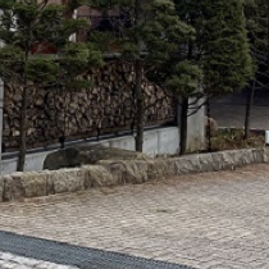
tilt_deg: +10.7
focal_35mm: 89
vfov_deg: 17.7
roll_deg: +0.2
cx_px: 161
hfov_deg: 19.5
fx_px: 782
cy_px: -120
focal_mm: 4.25
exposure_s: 1/1838
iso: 32
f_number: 1.8
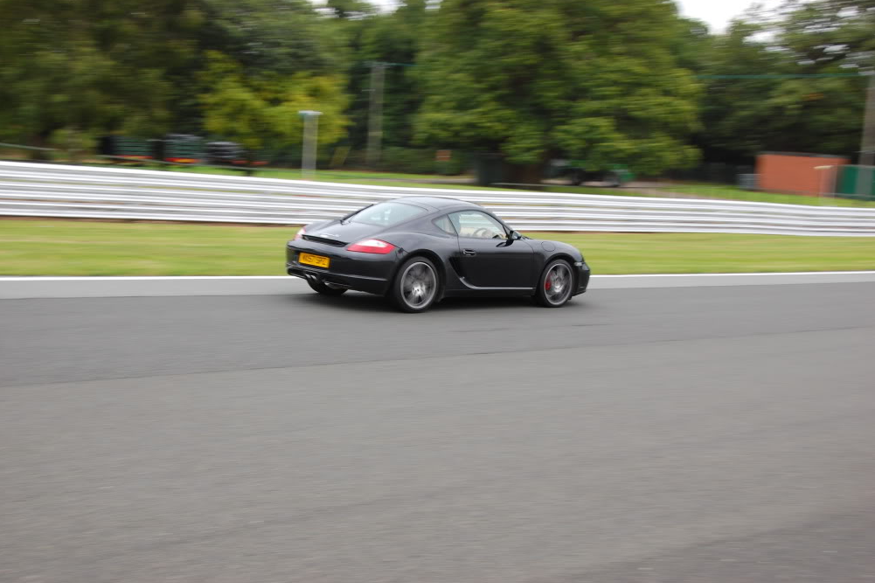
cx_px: 431
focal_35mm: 49
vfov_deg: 27.5
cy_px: 294
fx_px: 1191
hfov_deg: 40.3
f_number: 5.6
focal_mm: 32
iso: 200
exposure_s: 1/160
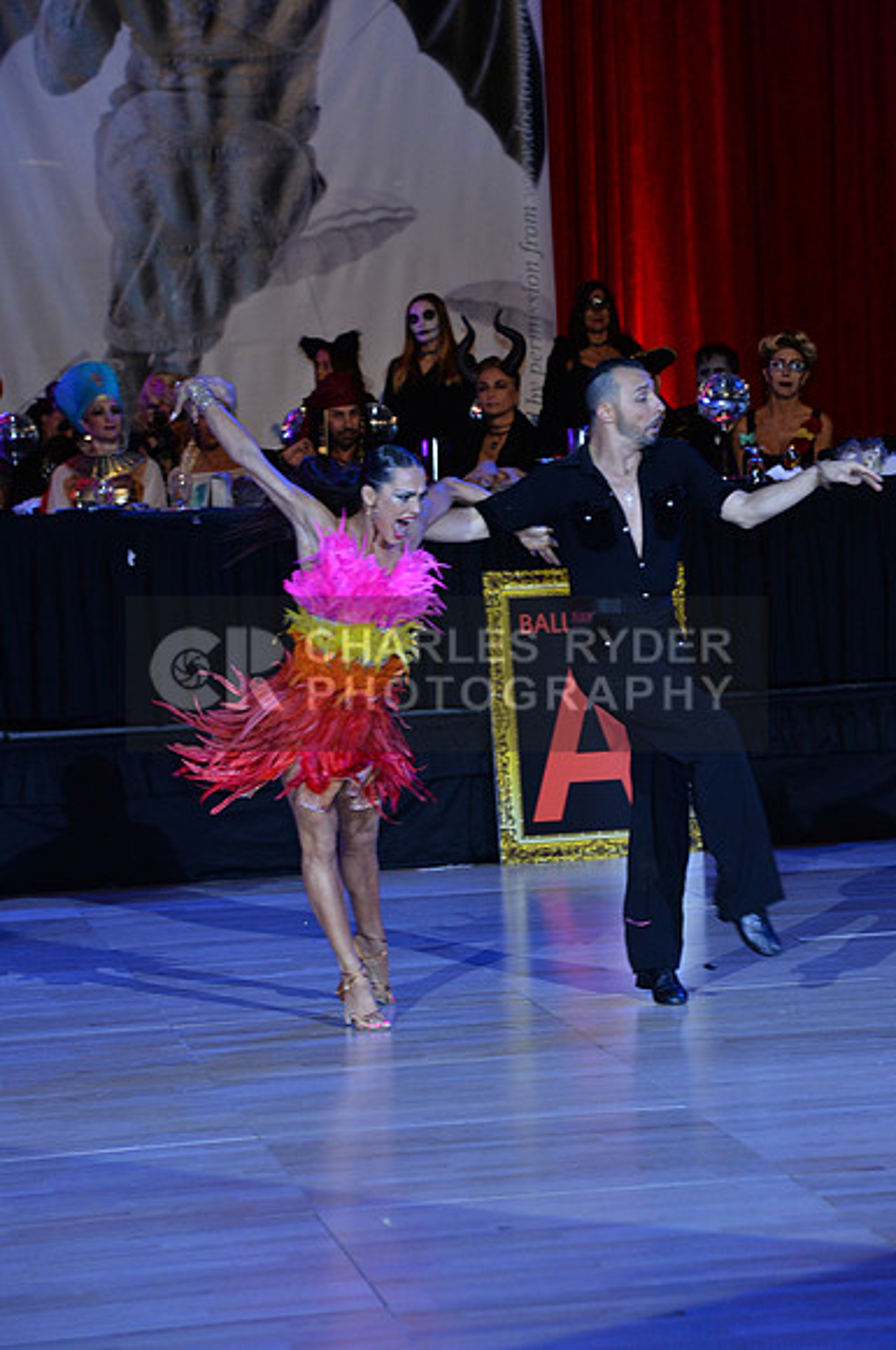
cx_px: 448
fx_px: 4493
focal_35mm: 120
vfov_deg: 17.1
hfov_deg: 11.4
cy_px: 675
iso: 2000
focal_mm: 120
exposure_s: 1/250
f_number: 5
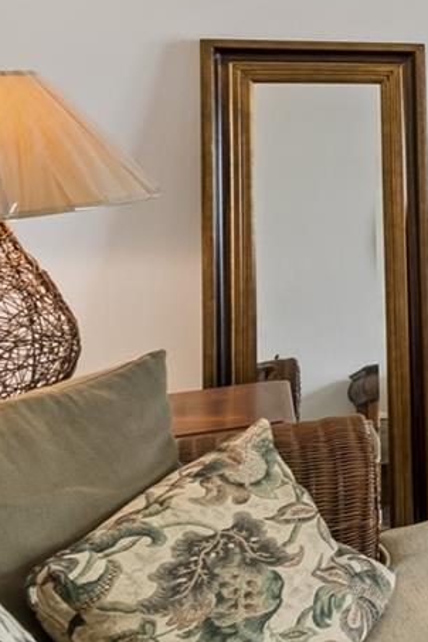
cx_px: 948
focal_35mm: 53
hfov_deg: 16.3
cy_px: 174
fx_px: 945
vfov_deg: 36.8
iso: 100
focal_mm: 10
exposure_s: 1/10
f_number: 7.1
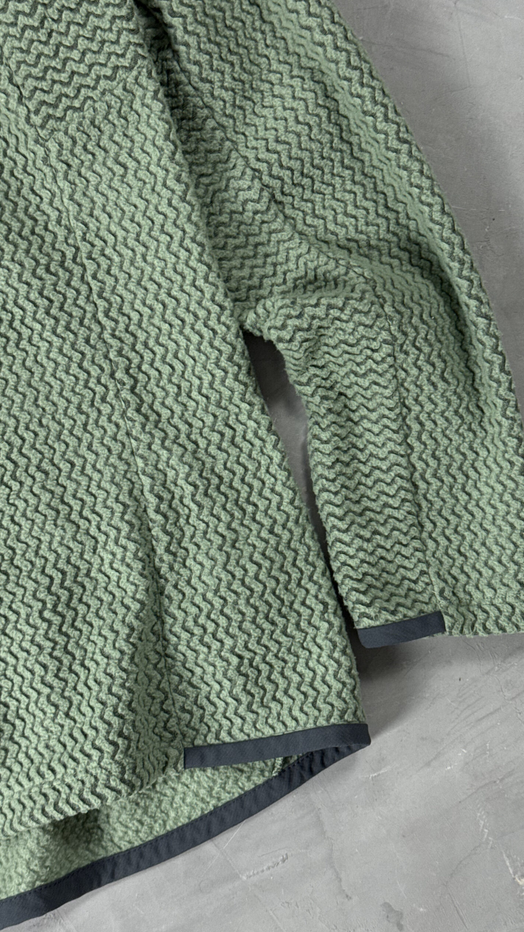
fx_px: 1309
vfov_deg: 39.2
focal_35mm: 53
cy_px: 465
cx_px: 315
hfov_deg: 22.6
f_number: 1.78
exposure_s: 1/60
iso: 160
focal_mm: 6.76
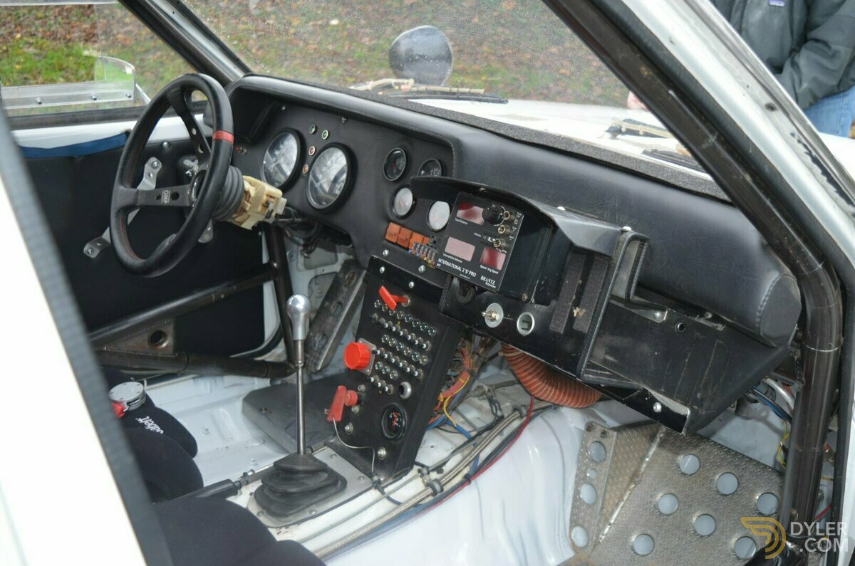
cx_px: 428
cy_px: 283
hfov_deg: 49.6
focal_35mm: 39
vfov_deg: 34.1
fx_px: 924
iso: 450
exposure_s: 1/60
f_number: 4
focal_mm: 26
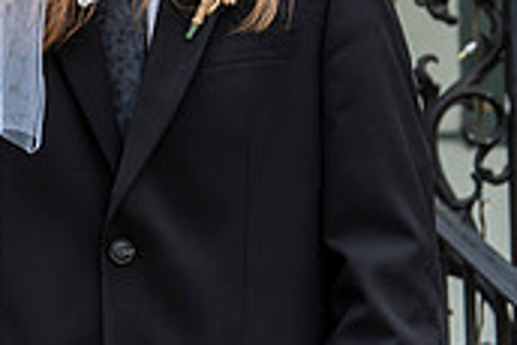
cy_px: -143
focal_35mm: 191
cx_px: -200
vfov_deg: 7.1
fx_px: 2745
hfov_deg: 10.5
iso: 320
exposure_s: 1/200
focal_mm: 55
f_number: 4.5
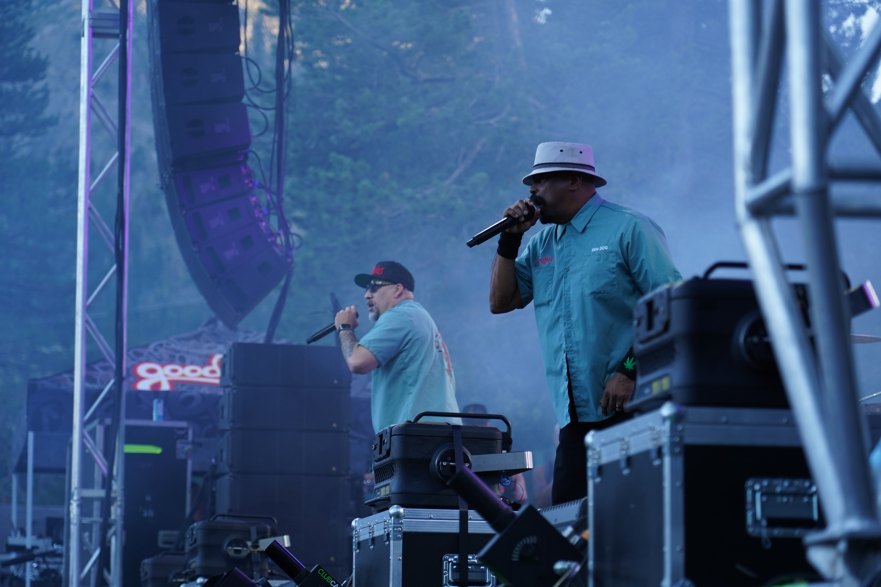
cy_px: 294
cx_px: 440
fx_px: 2569
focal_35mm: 105
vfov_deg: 13.0
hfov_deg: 19.5
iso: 250
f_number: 4
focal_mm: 105
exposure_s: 1/160
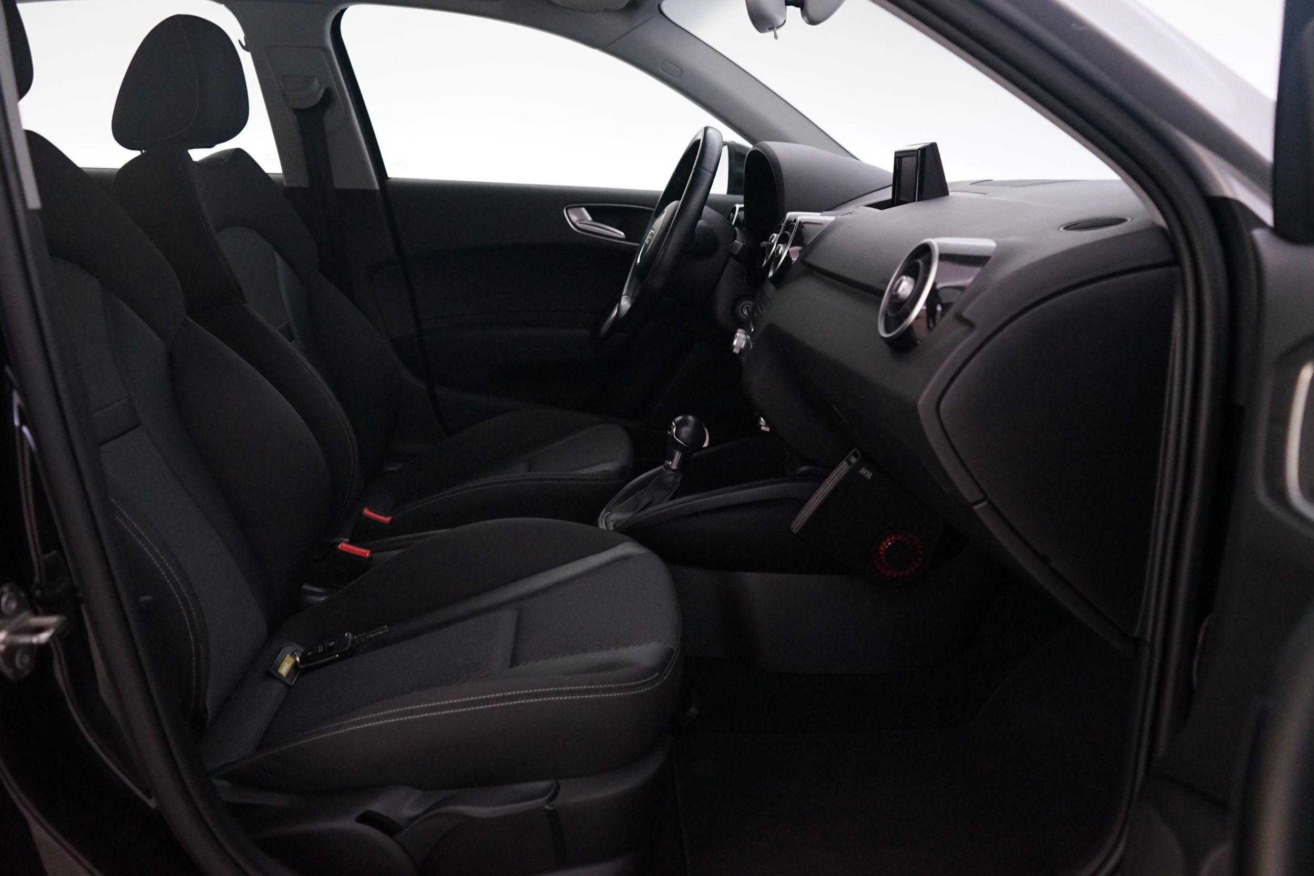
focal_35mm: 28
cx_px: 657
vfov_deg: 46.4
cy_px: 438
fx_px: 1022
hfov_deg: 65.5
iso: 4000
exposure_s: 1/13
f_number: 4.5
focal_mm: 28
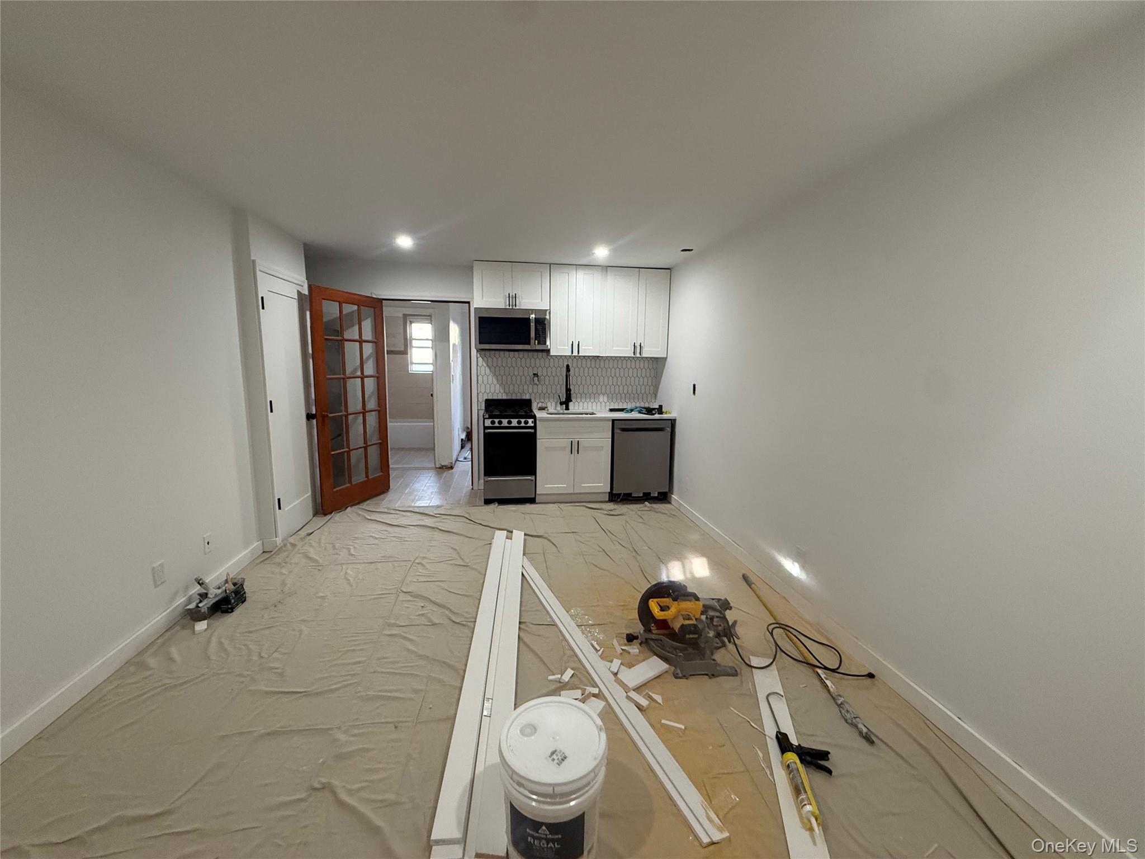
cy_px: 430
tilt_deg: -6.8
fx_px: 463
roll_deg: -1.1
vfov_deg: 85.7
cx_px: 572
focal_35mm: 14
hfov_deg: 102.1
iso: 400
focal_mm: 2.22
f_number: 2.2
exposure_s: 1/120
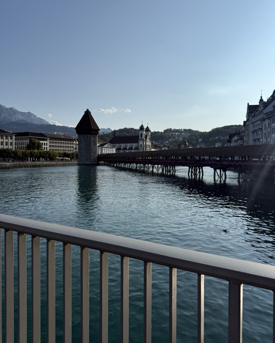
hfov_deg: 54.9
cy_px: 162
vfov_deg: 66.0
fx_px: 264
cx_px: 135
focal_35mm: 26
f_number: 1.78
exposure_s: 1/9091
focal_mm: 6.76
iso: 80
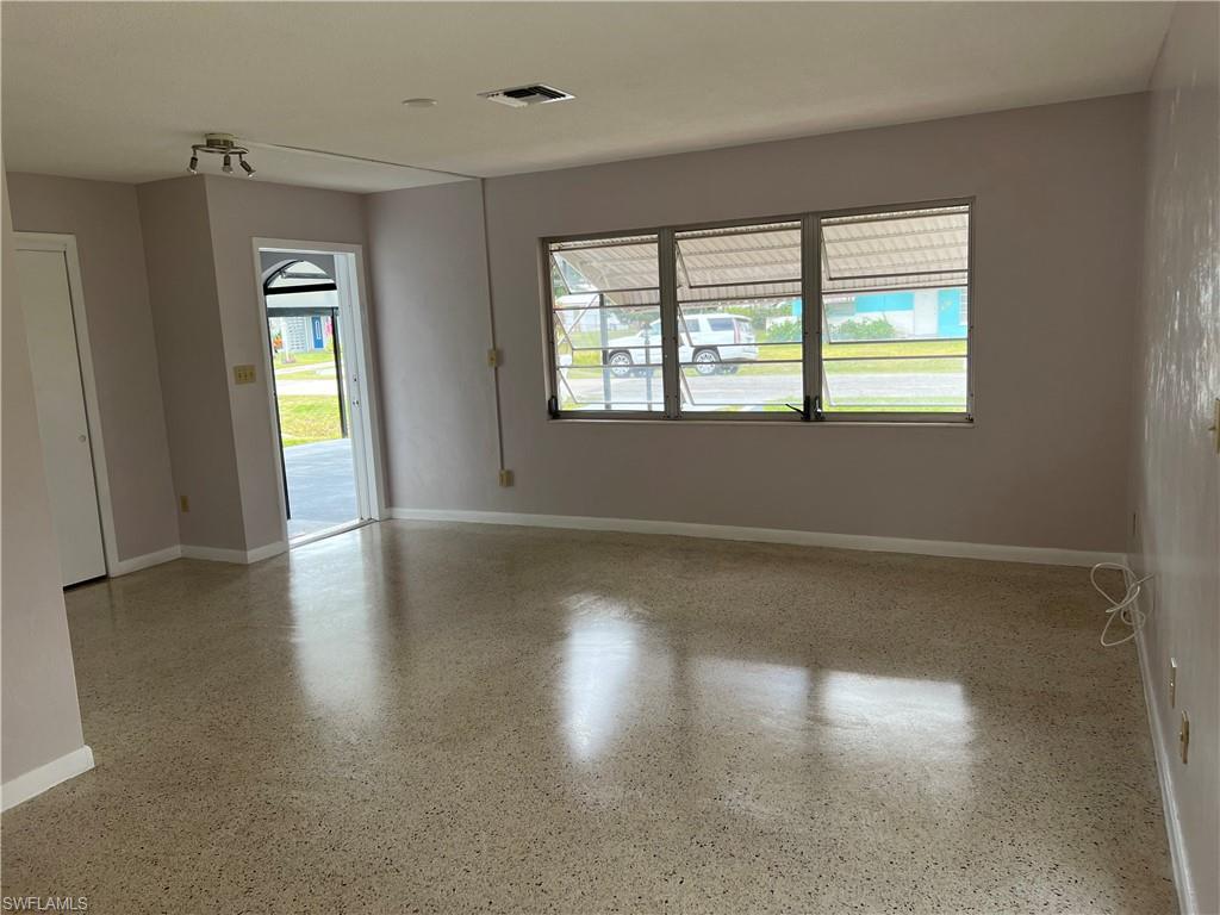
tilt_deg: -9.1
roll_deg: +2.4
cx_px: 610
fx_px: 916
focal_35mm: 26
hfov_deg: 67.3
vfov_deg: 53.1
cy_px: 458
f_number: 1.5
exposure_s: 1/161
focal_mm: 5.7
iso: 50
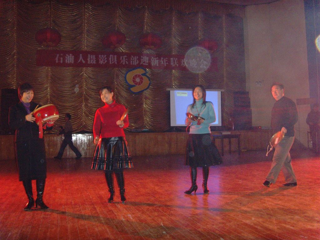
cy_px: 120
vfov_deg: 36.8
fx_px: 361
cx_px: 160
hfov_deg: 47.9
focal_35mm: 39
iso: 400
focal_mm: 6.6
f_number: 3.5
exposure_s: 1/45
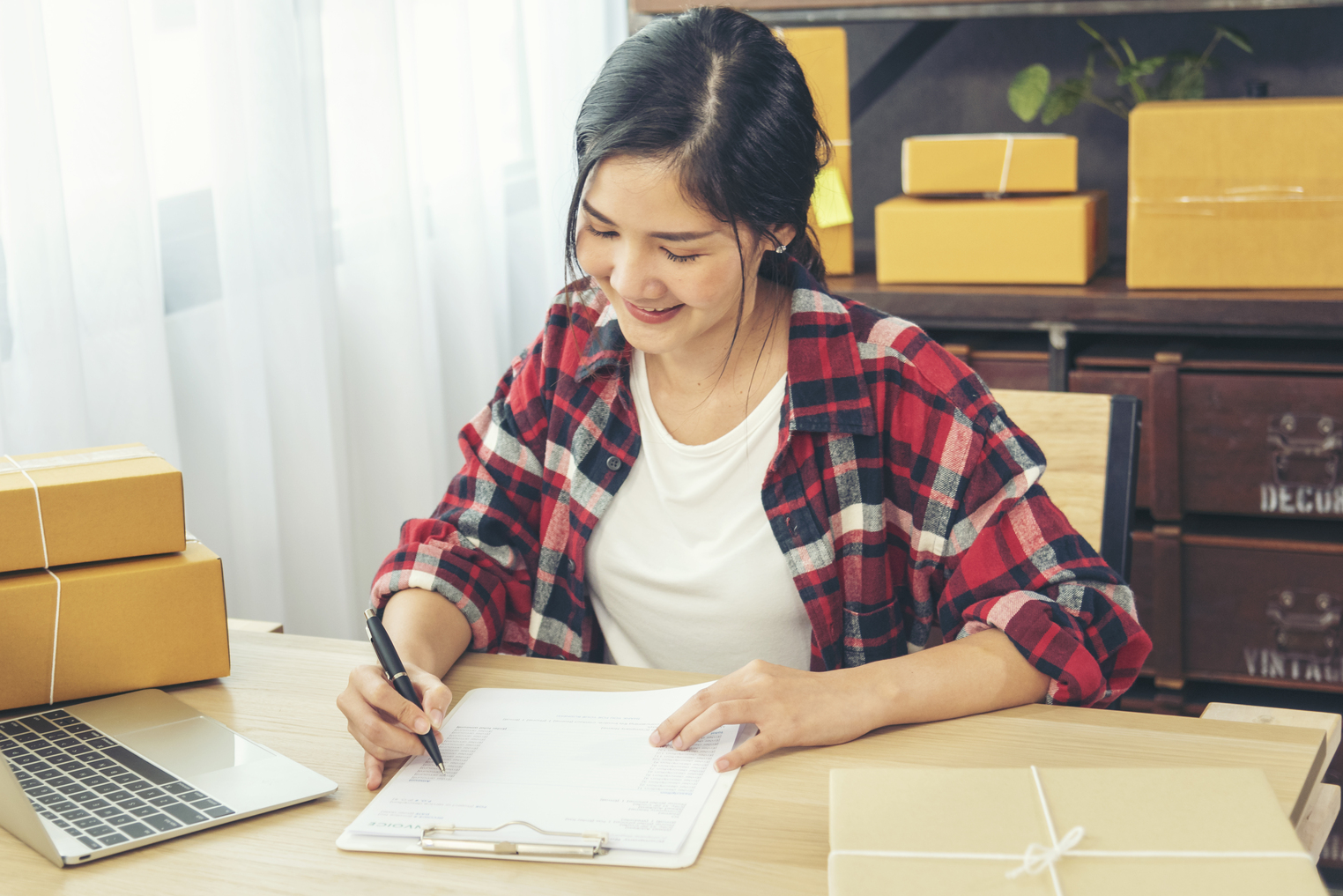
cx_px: 503
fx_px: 2351
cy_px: 442
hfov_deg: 31.7
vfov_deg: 21.6
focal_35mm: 63
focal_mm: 50
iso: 800
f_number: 4
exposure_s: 1/80
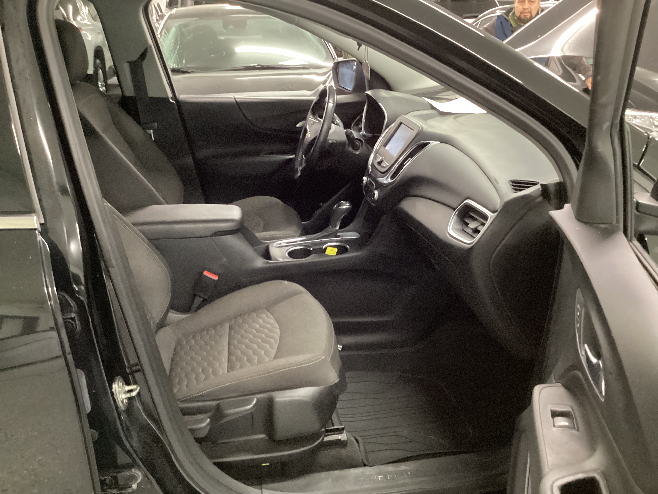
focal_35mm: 31
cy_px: 247
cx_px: 329
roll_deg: +0.6
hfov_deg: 58.4
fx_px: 589
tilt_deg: -24.6
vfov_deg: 45.4
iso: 640
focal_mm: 3.3
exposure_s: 1/25
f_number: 2.4
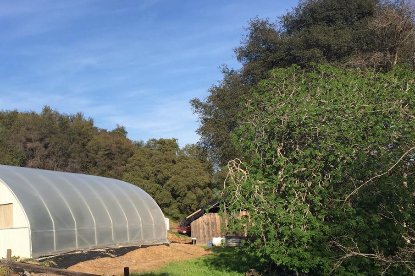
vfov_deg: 26.9
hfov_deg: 38.8
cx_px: 118
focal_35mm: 50
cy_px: 173
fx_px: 576
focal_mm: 4.15
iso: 32
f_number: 2.2
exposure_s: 1/1464
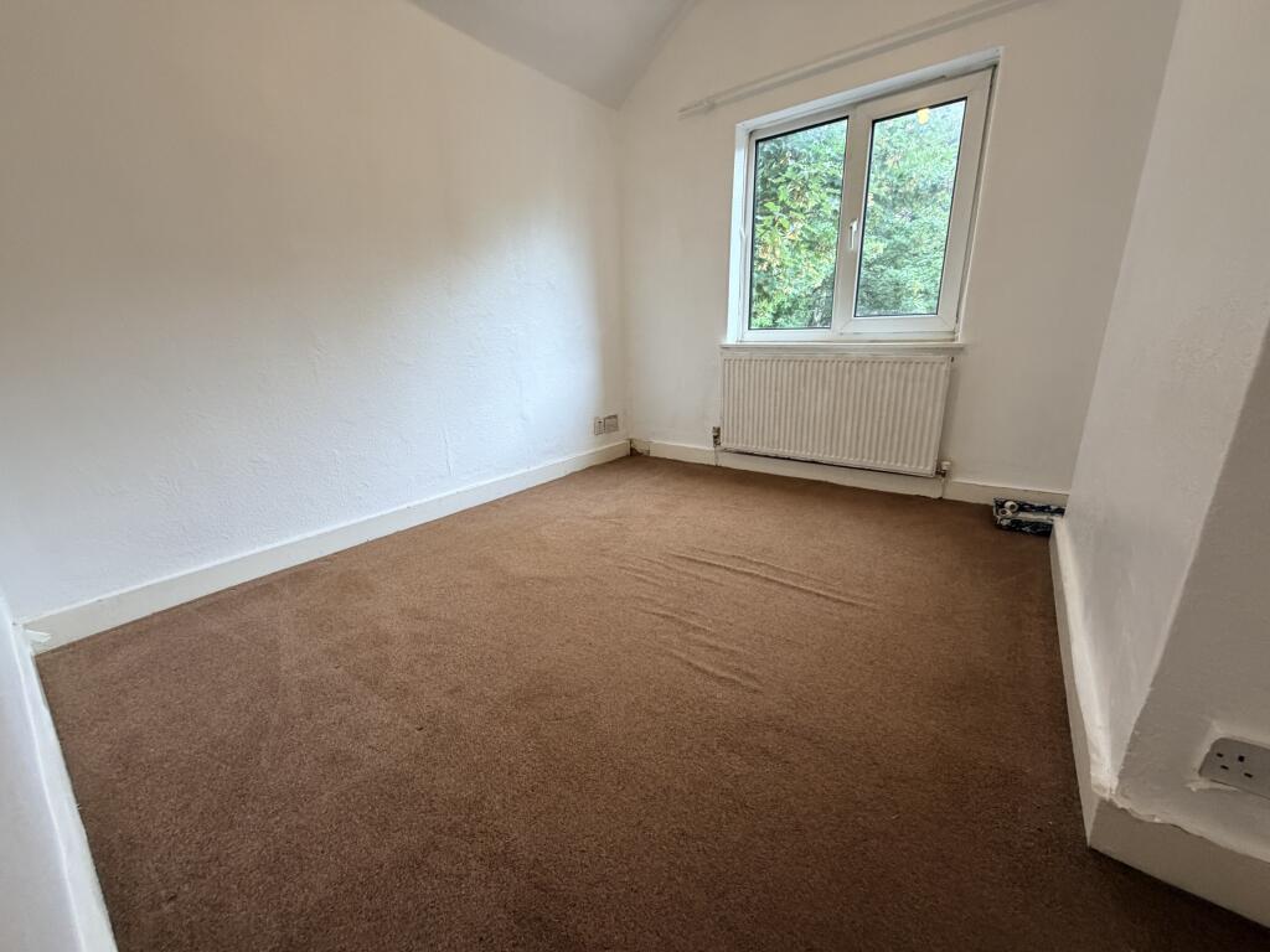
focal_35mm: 14
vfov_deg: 85.7
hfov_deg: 102.1
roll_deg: +1.5
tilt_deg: -16.9
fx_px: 514
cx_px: 635
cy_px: 476
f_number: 2.2
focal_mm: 2.22
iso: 320
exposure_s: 1/121
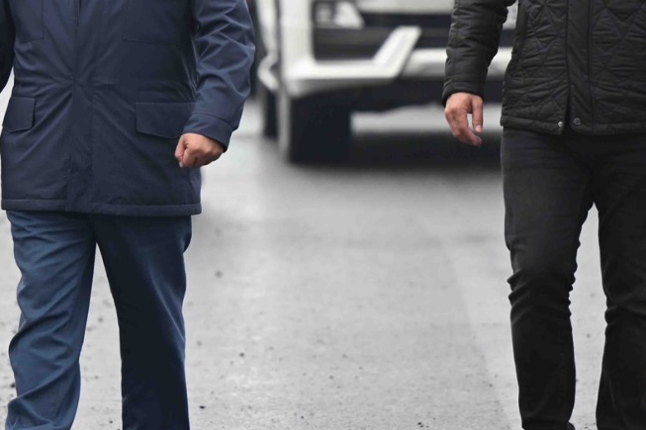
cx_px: 167
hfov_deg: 4.7
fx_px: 7911
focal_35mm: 441
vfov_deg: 3.1
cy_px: -117
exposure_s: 1/400
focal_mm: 150
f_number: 2.8
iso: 200
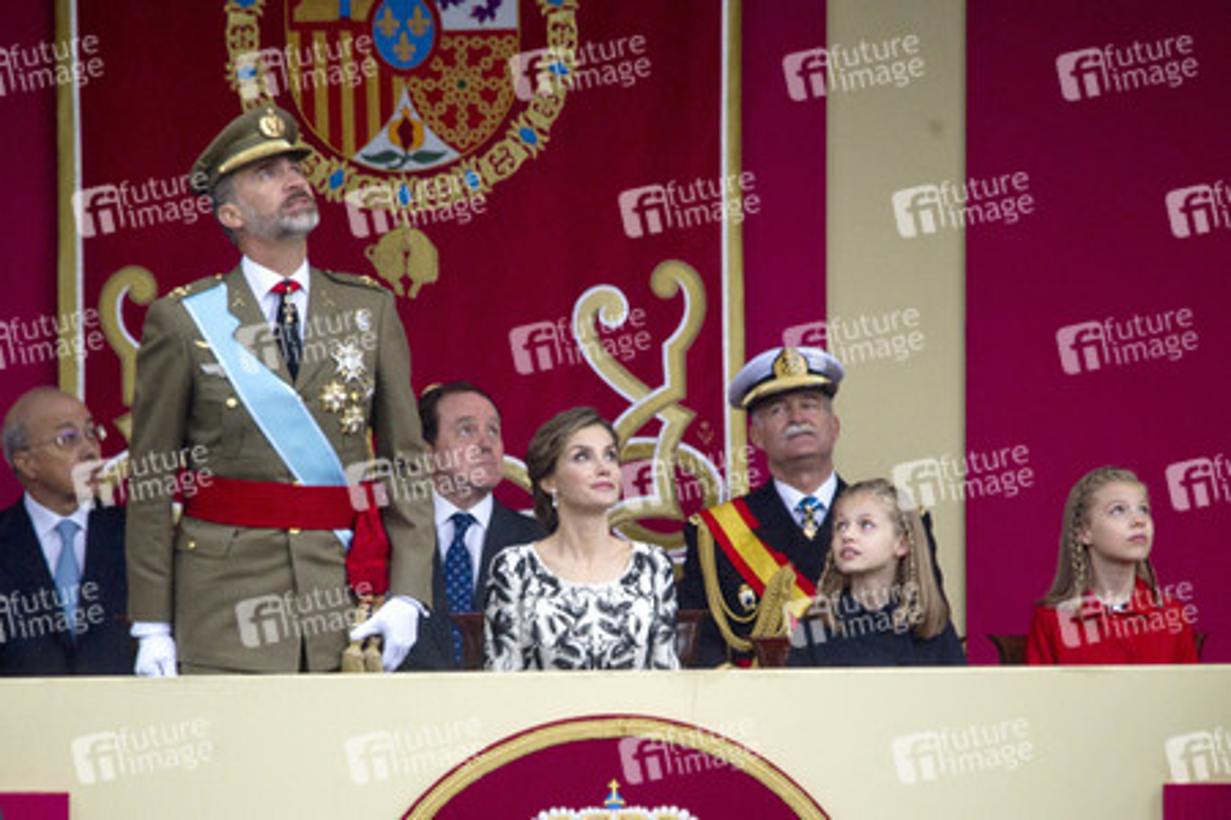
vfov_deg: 2.7
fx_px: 17096
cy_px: 410
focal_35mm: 500
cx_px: 616
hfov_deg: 4.1
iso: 2500
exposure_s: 1/400
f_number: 6.3
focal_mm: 500
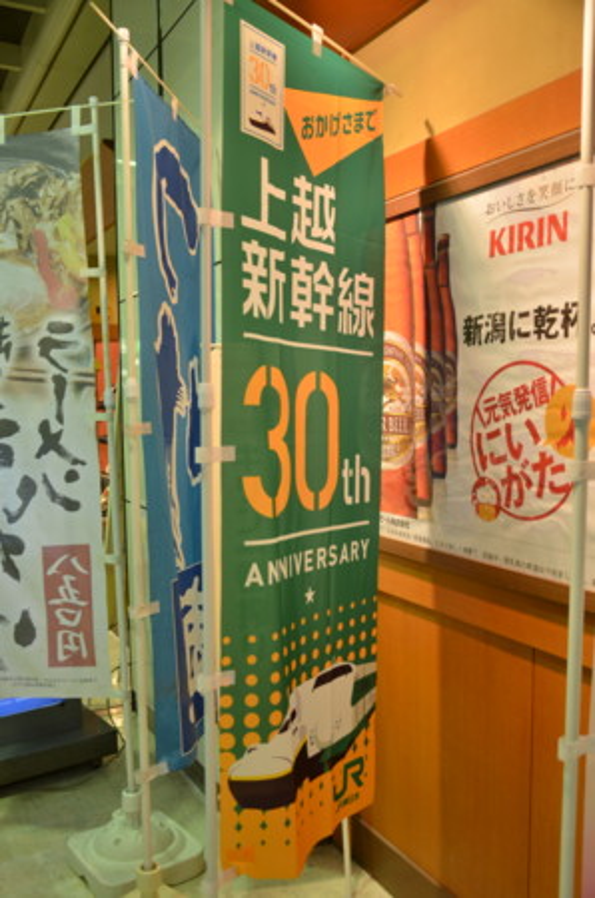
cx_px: 298
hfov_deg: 39.8
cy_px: 449
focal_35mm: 33
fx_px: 822
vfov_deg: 57.3
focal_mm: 22
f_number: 3.8
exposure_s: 1/40
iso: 200
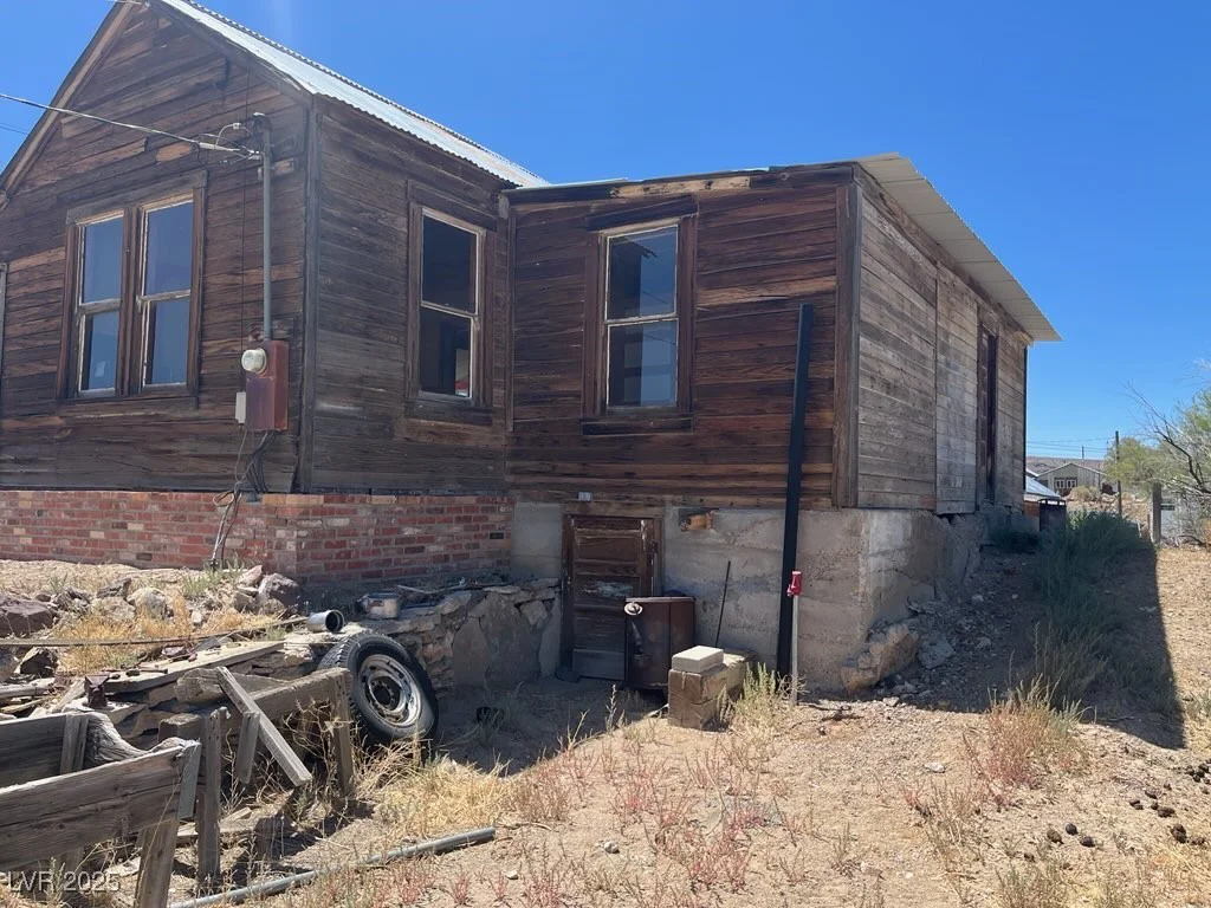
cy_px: 454
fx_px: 910
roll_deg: -1.4
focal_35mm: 26
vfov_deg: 53.1
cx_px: 606
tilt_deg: +4.4
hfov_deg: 67.3
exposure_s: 1/2137
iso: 50
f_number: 1.6
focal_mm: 5.1
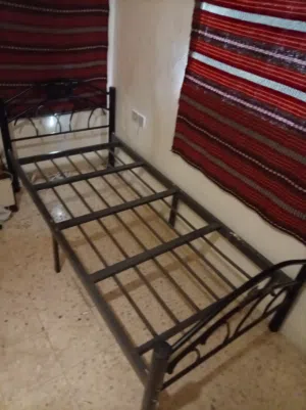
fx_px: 295
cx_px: 153
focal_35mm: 25
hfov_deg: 54.8
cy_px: 205
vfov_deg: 69.4
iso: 2048
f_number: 1.8
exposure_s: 1/16.7
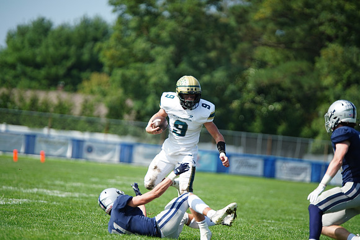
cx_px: 180
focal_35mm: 247
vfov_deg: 5.6
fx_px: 2470
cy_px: 120
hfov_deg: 8.3
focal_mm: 247
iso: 400
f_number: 2.8
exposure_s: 1/3200
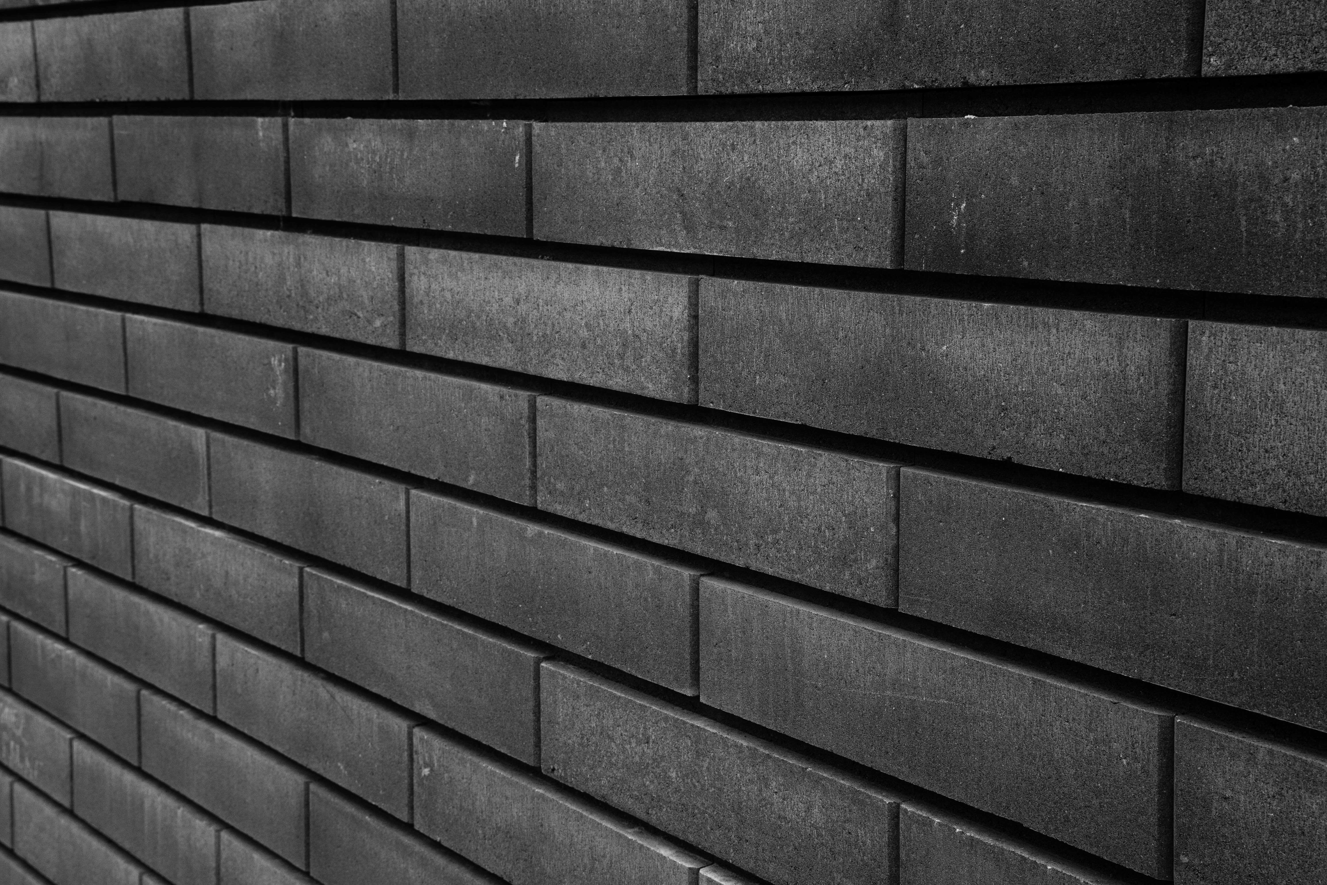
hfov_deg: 36.2
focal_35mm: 55
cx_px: 664
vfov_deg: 24.6
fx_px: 2027
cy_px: 442
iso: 800
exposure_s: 1/160
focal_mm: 55
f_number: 10
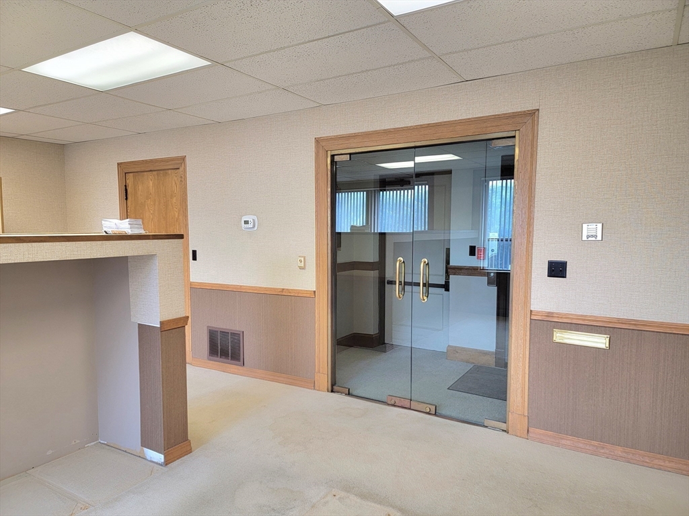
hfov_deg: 71.6
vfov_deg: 56.8
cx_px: 344
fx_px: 478
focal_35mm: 24
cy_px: 258
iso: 160
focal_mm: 6.7
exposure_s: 1/120
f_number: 1.8
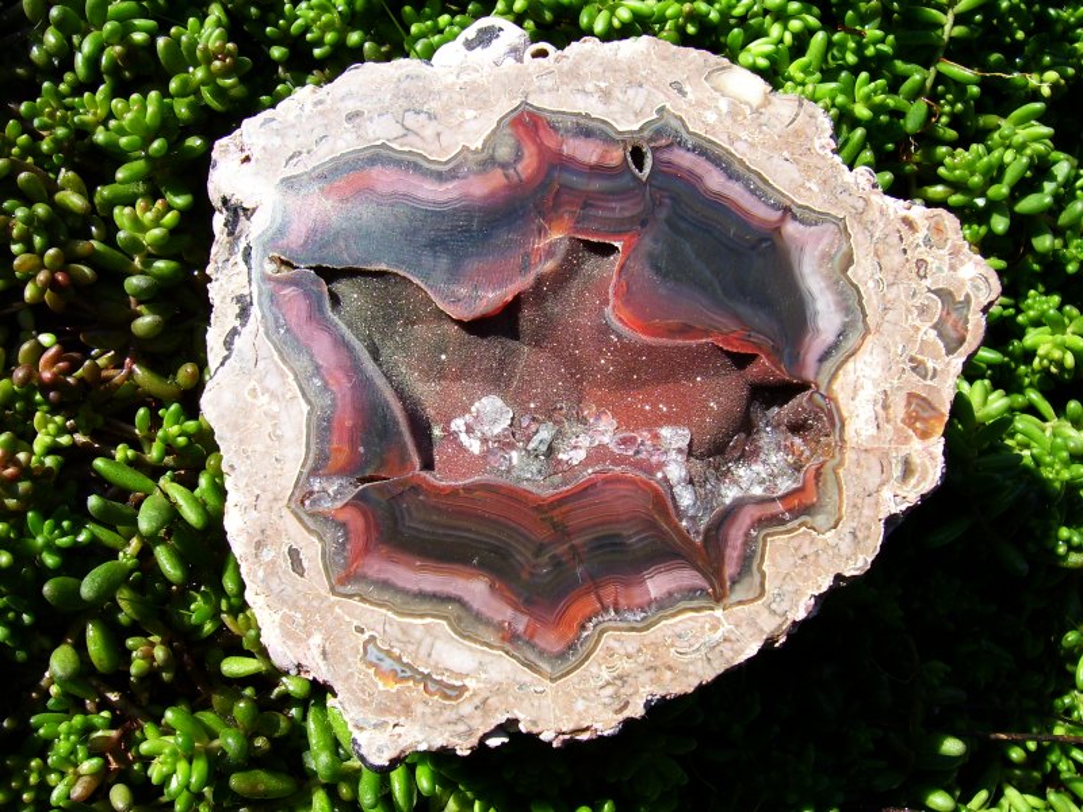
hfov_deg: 54.0
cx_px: 542
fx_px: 1064
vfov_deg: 41.8
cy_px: 406
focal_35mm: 34
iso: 80
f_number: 4.8
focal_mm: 5.6
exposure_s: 1/250
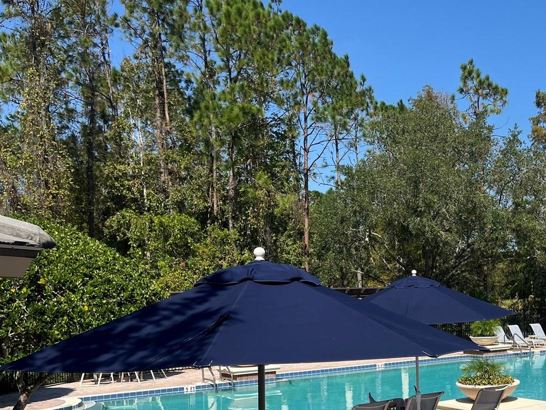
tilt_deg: +0.2
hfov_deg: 39.7
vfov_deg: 31.6
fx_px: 710
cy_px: 308
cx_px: 468
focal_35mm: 45
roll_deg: +1.1
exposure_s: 1/4310
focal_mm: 5.1
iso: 50
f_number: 1.6
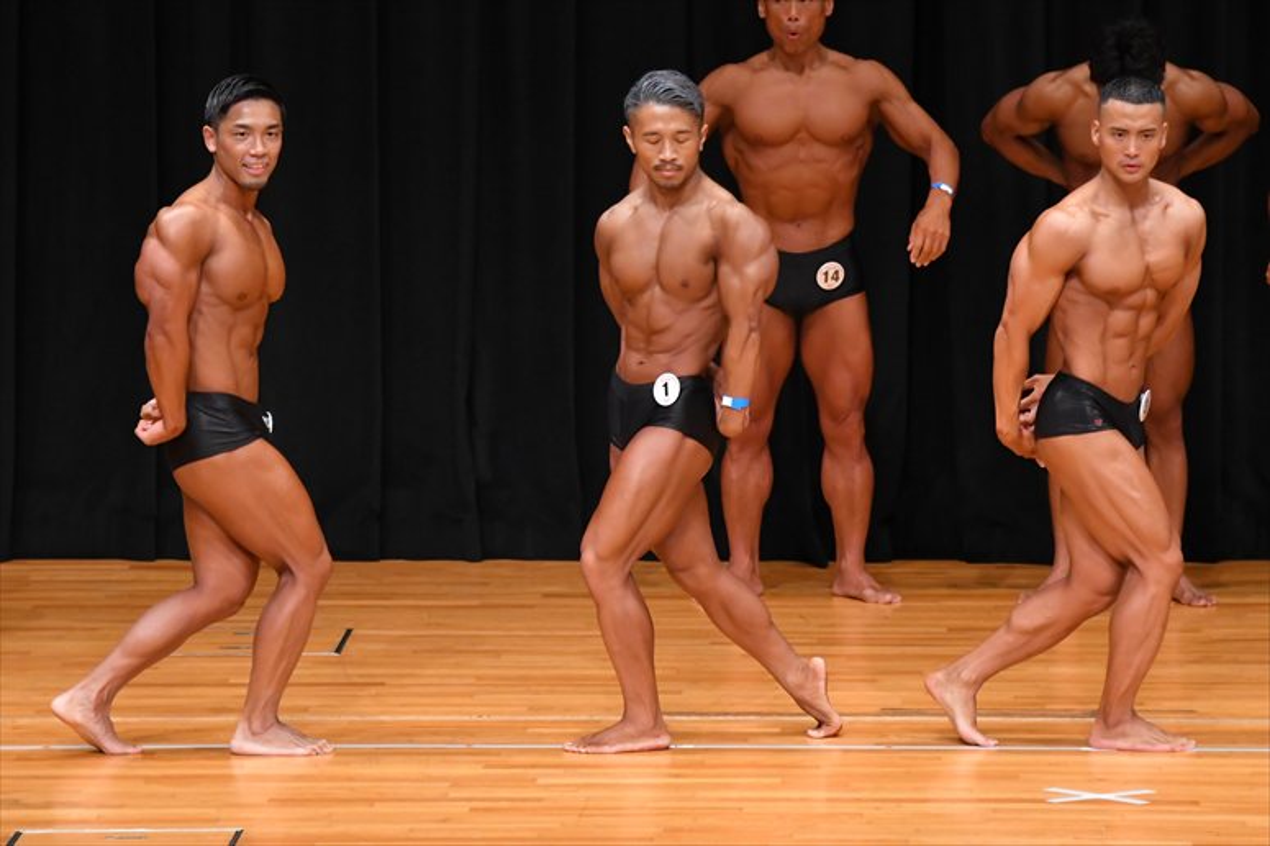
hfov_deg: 7.2
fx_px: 10049
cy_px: 423
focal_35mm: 285
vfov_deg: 4.8
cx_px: 635
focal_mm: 190
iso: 4000
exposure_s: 1/400
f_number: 5.6
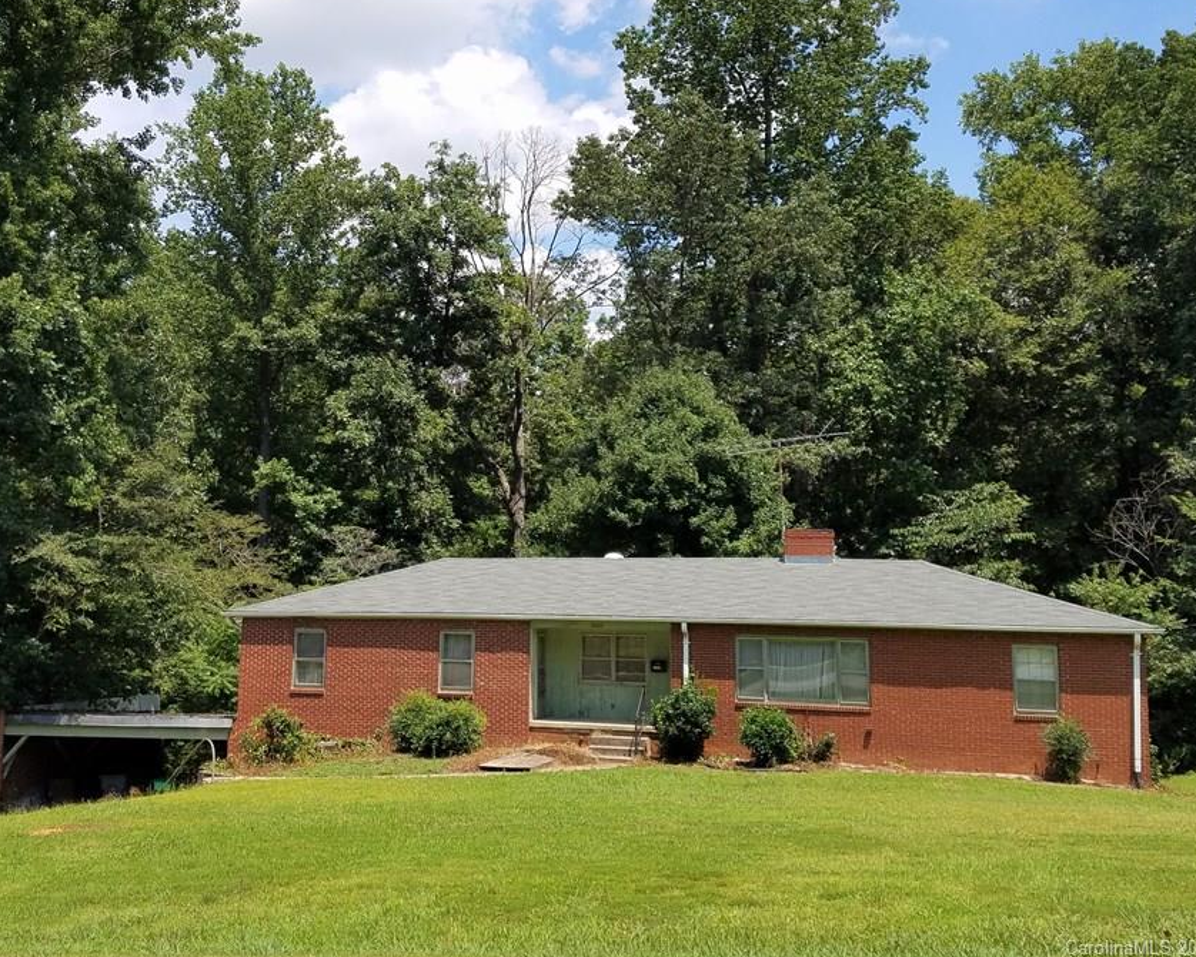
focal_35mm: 31
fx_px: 1098
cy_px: 414
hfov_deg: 56.9
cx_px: 498
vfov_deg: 47.0
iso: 50
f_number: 1.7
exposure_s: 1/2168
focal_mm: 4.2
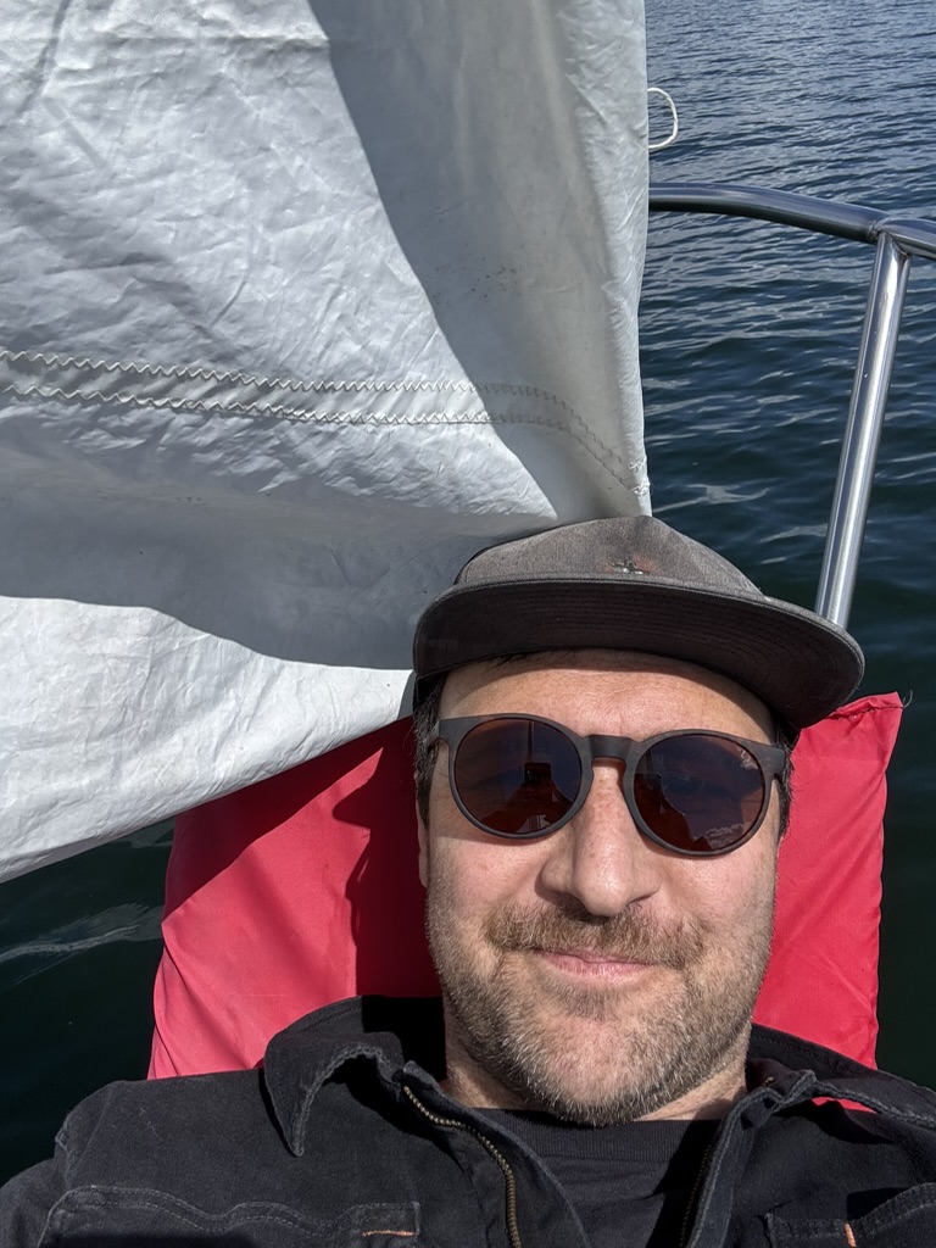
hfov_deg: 46.8
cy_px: 624
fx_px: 1082
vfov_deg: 60.0
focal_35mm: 30
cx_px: 468
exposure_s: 1/1859
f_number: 1.9
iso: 25
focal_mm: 2.69
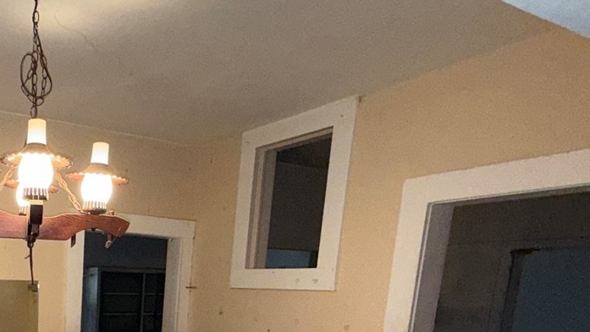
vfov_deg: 29.5
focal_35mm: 35
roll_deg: -1.0
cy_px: 388
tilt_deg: -10.7
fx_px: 548
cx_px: 43
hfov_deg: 49.5
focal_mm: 2.22
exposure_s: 1/60
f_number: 2.2
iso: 125
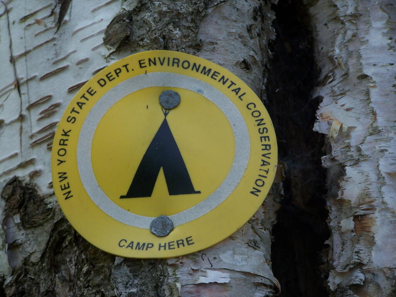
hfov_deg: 11.7
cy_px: 148
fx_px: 1933
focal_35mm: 169
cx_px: 198
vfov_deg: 8.8
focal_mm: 28
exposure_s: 1/320
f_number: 3.2
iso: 80
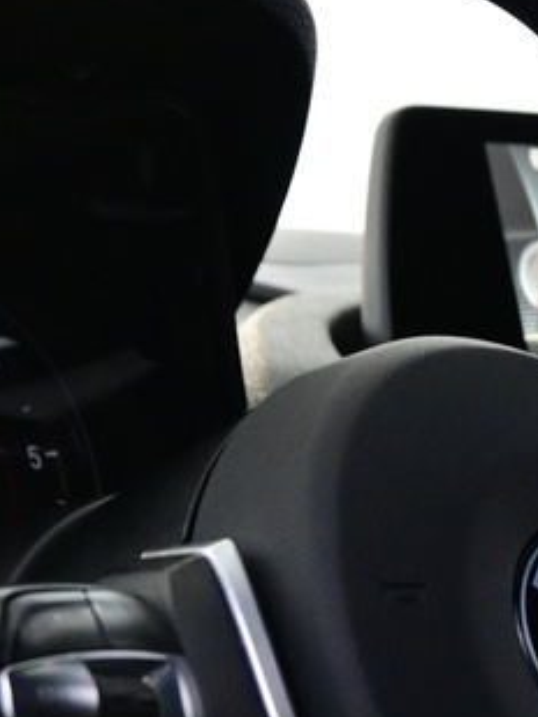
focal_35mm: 151
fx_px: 3127
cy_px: 852
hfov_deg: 9.4
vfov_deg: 12.8
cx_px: 948
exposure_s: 1/30
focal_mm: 20
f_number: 3.8
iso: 1800
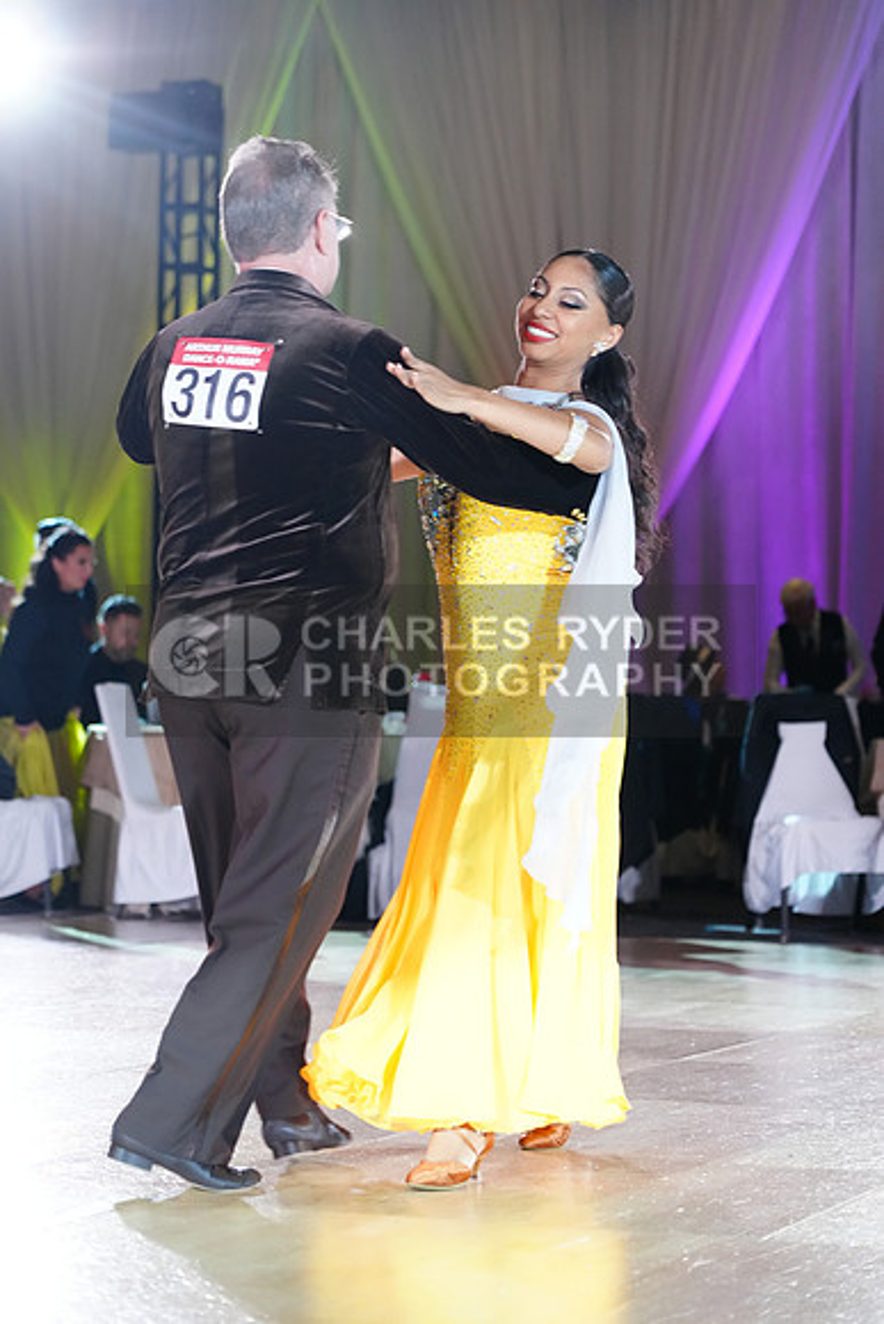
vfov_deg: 20.4
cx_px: 442
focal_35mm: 100
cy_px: 662
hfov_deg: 13.7
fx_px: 3681
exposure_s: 1/320
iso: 3200
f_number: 4
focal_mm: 100
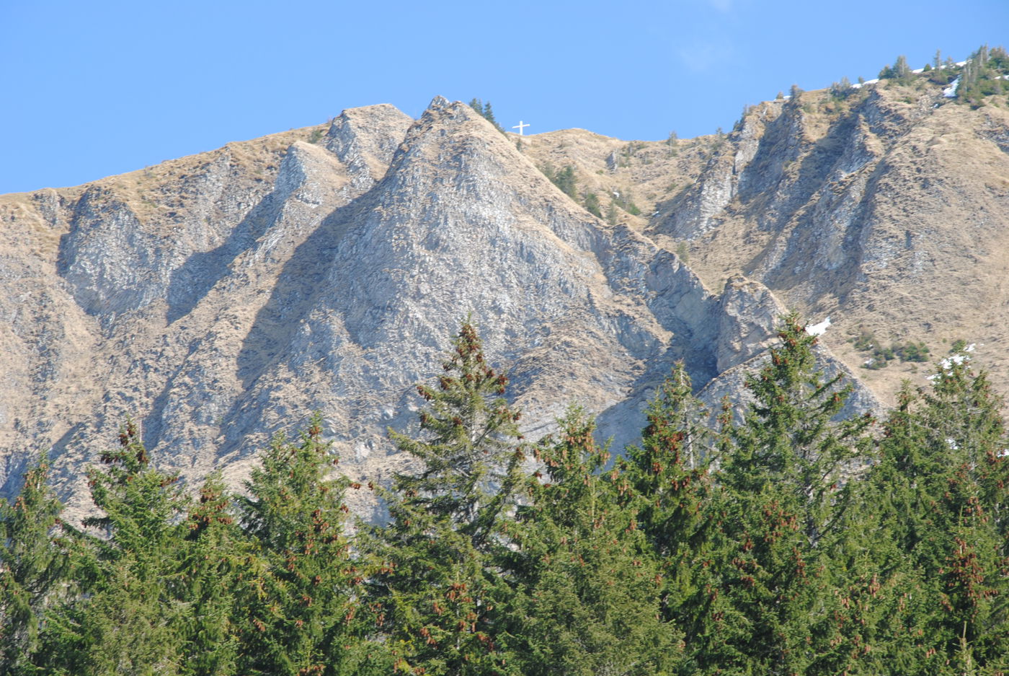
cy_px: 338
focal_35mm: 158
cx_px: 504
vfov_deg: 8.7
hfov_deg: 13.0
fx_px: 4419
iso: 100
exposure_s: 1/60
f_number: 11
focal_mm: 105
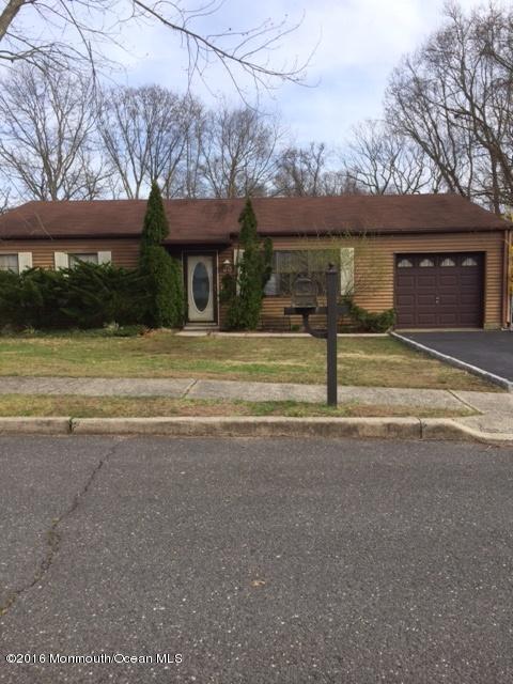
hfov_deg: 48.2
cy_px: 342
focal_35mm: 29
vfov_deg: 61.7
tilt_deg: -3.5
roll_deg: +1.6
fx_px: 573
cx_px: 256
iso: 32
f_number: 2.2
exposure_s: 1/1026
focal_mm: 4.15
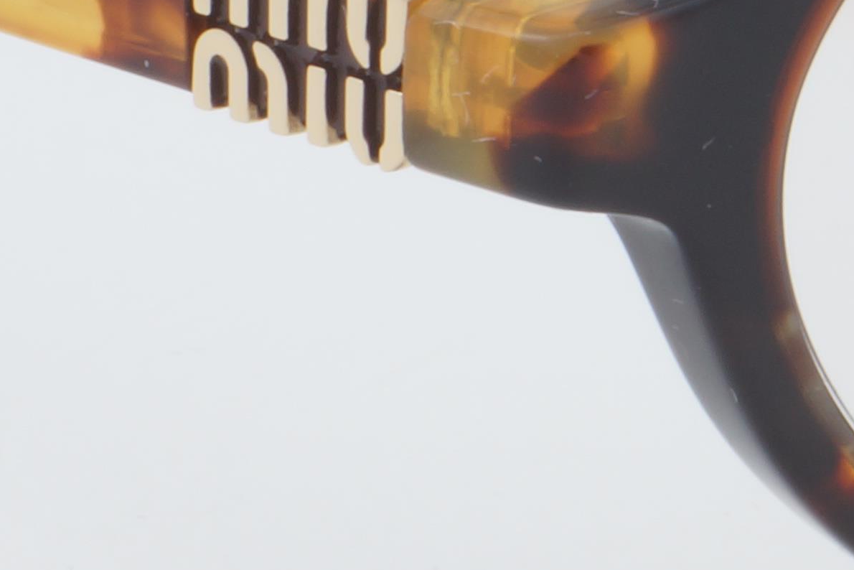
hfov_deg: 5.4
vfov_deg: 3.6
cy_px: -98
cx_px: 820
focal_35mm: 378
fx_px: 8969
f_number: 32
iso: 100
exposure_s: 1/3
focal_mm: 50
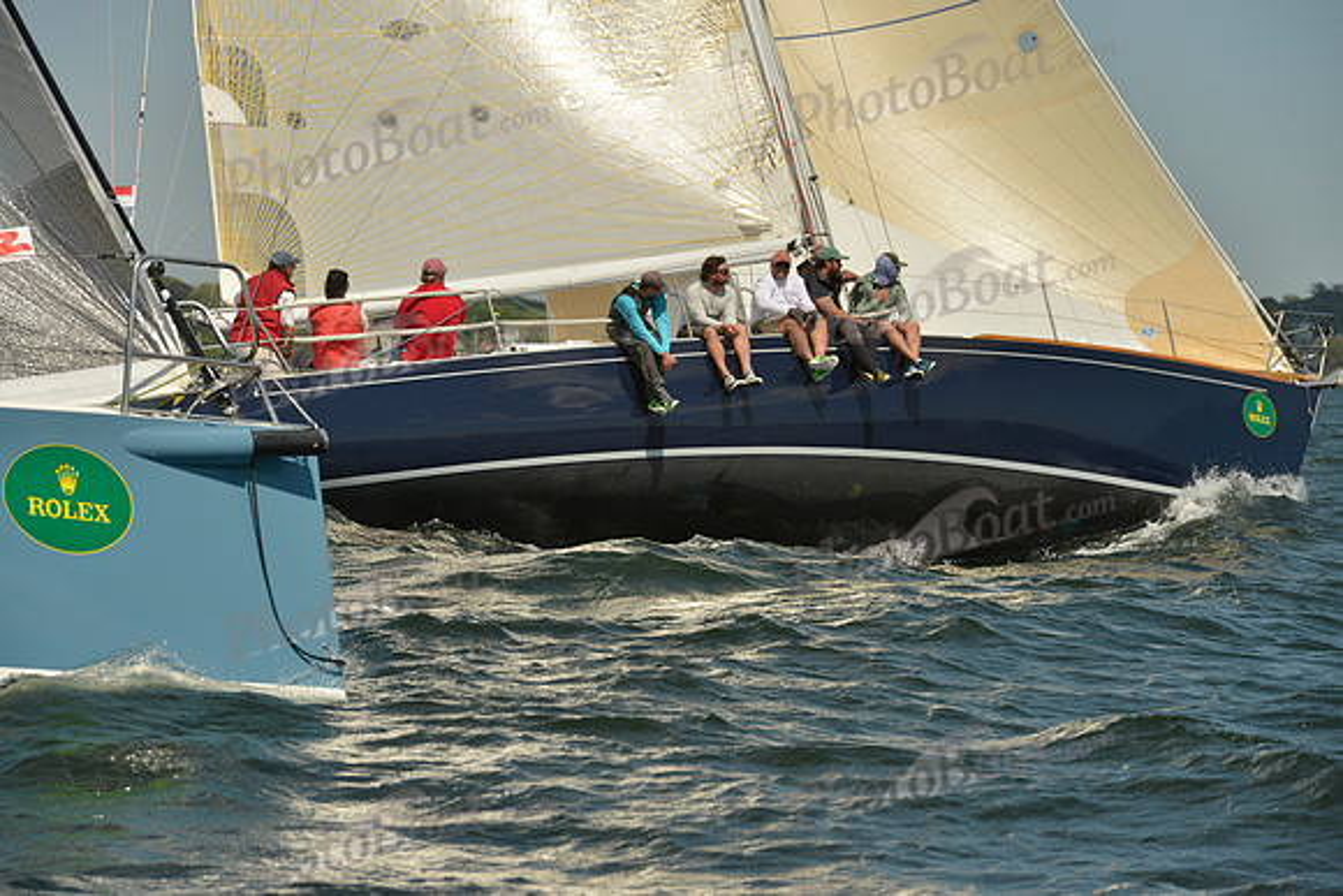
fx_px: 6903
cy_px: 448
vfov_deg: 7.4
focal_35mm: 185
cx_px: 672
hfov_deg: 11.1
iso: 280
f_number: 10
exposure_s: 1/1600
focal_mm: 185
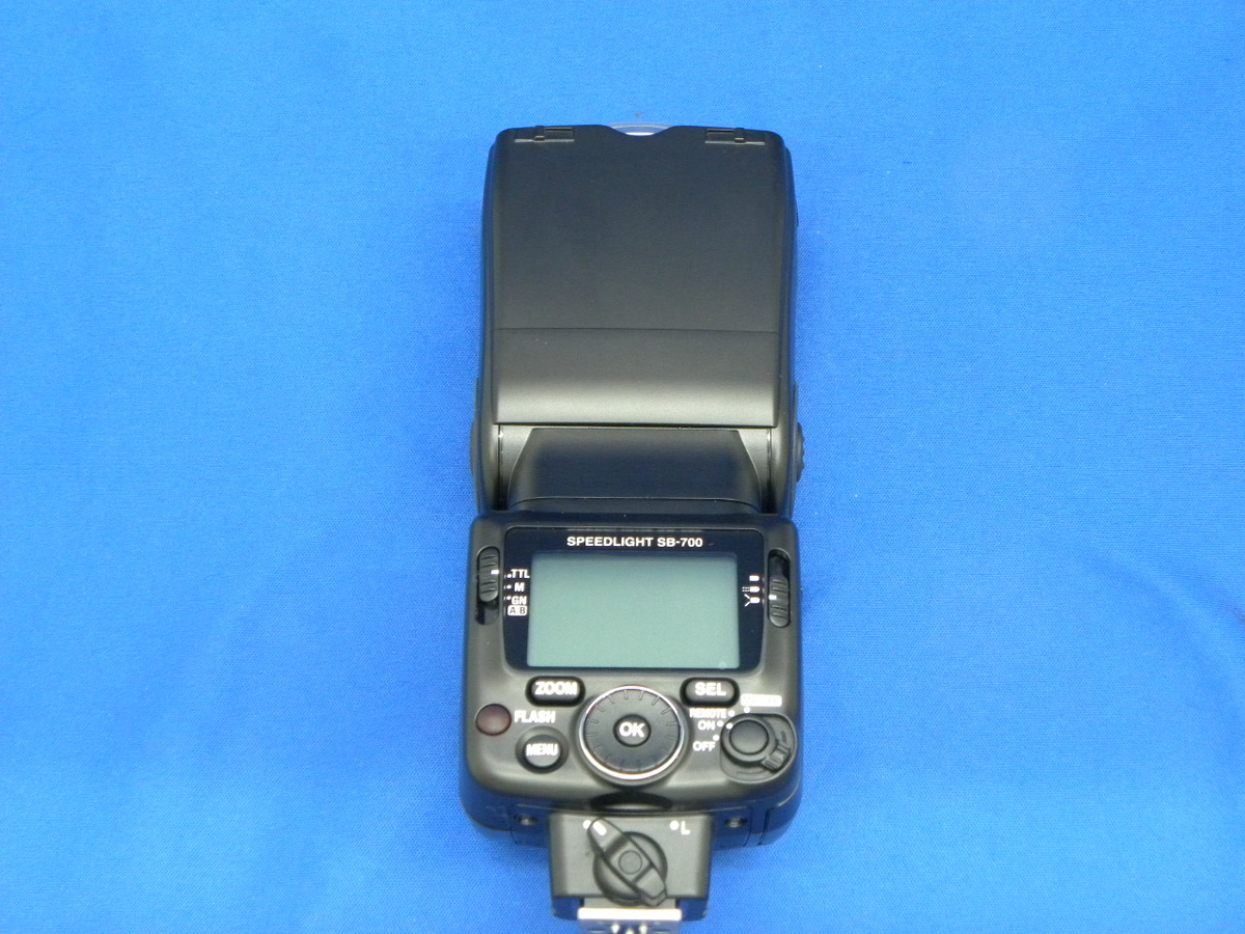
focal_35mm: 52
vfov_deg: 28.0
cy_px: 467
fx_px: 1870
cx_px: 622
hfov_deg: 36.8
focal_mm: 9.2
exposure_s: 1/31.7
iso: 400
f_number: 3.5
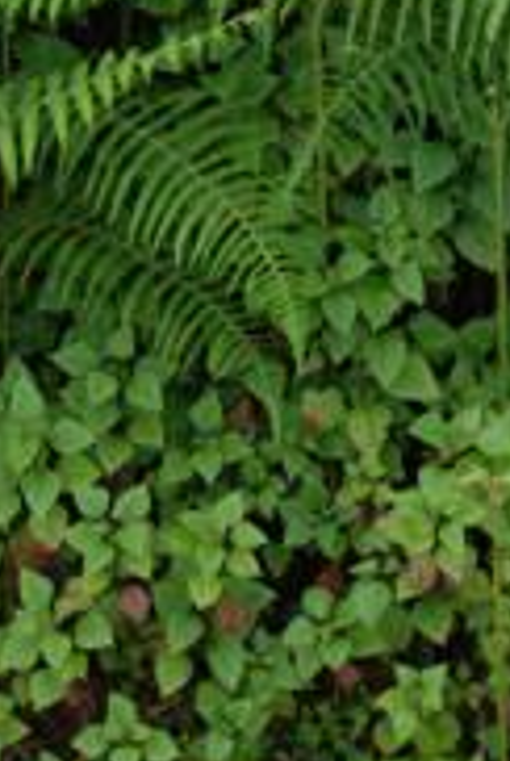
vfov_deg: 14.7
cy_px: -209
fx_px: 2829
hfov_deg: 10.2
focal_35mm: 134
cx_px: -8
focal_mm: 27
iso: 200
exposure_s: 1/60
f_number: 4.5
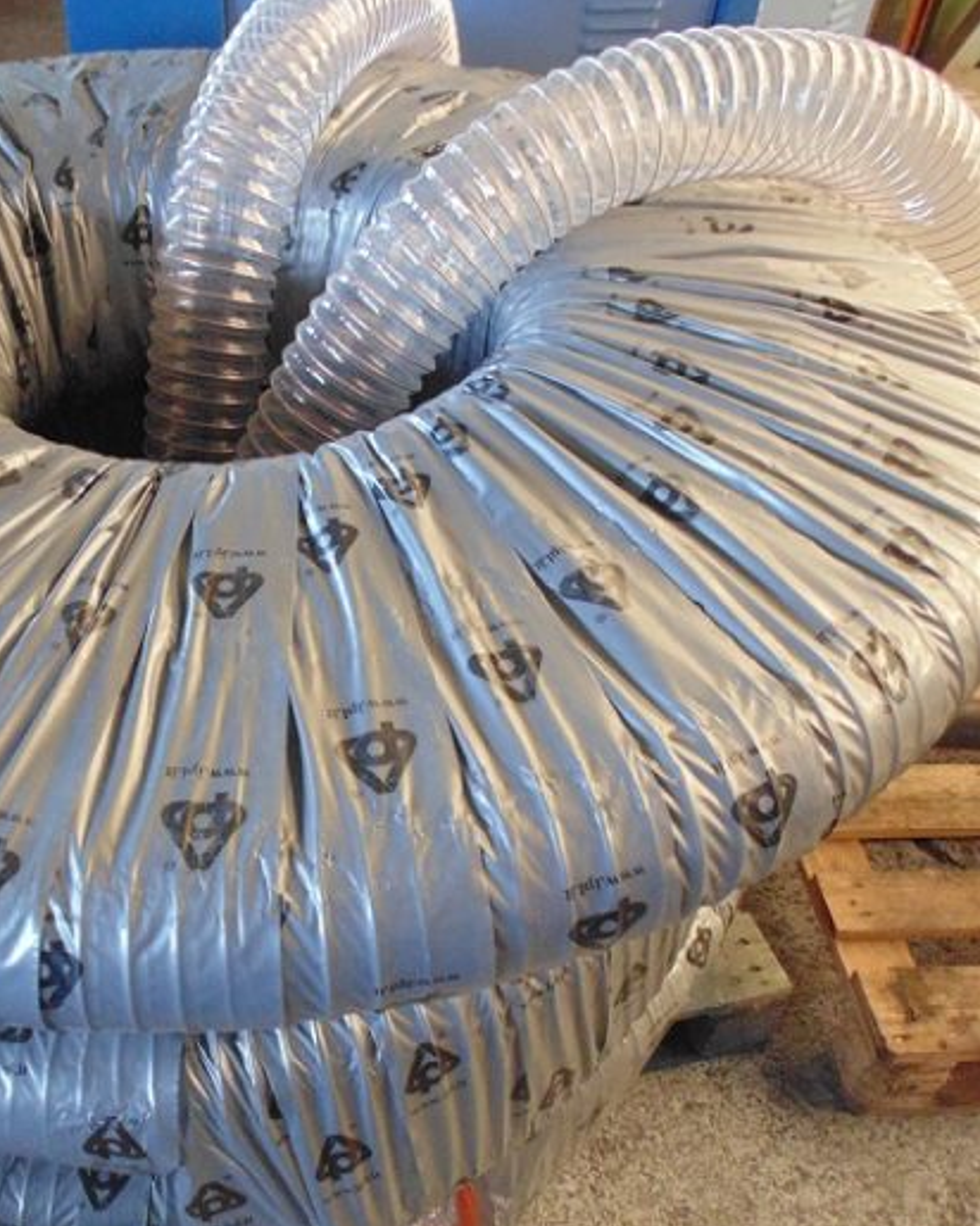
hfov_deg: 44.5
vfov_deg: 55.7
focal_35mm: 32
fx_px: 1160
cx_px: 262
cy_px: 605
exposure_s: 1/25
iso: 400
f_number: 3.1
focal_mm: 4
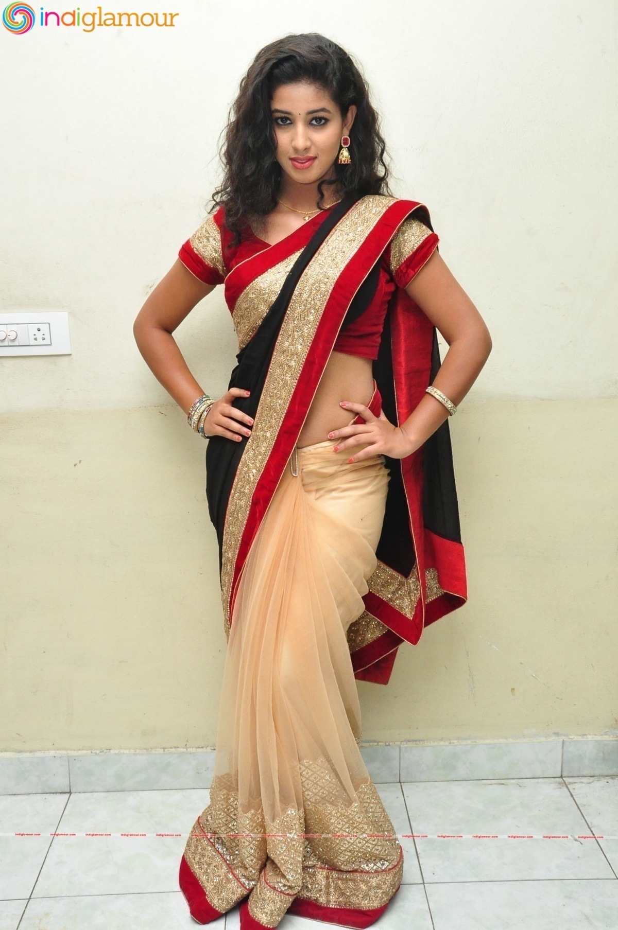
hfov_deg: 36.8
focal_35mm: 36
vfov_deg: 53.2
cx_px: 309
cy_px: 465
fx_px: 929
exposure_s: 1/125
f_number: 7.1
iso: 1600
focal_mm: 24
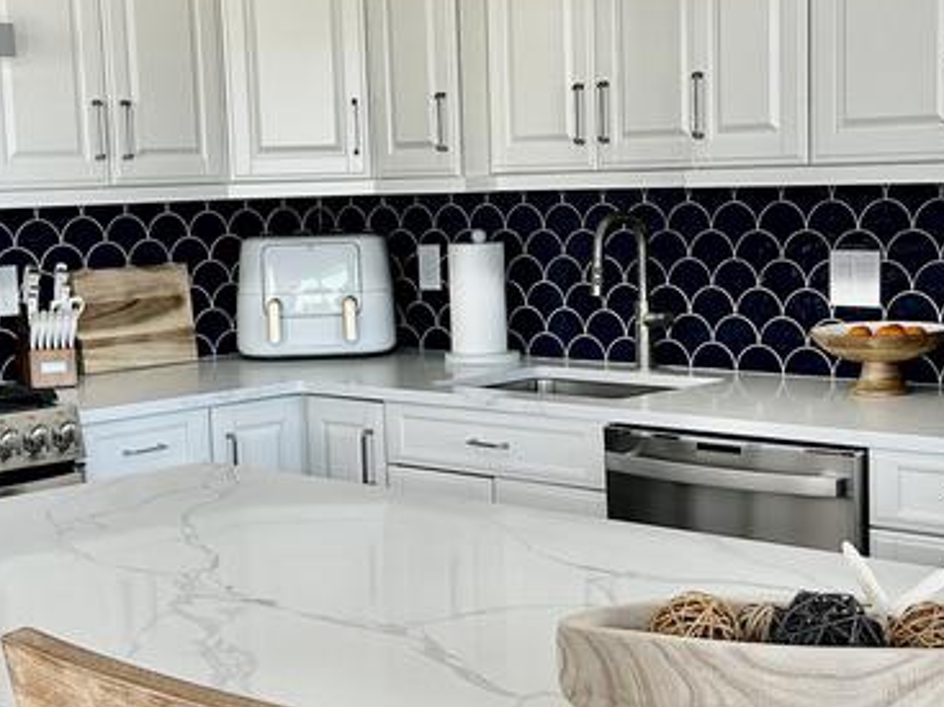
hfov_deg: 29.0
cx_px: 466
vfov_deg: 21.9
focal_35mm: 67
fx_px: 1827
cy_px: 380
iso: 125
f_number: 1.78
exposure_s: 1/121
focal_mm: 6.86
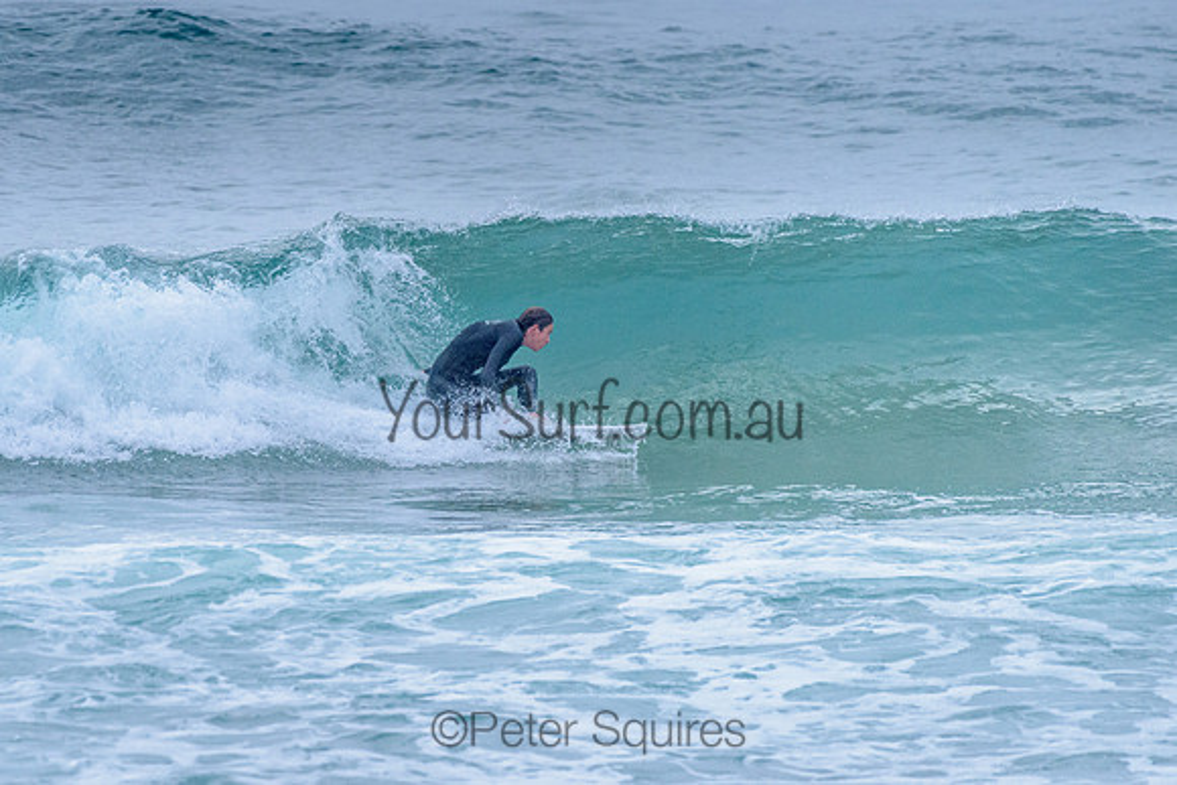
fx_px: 20041
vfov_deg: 2.2
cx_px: 461
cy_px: 340
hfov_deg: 3.4
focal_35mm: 613
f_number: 5.6
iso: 2200
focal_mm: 500
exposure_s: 1/2000
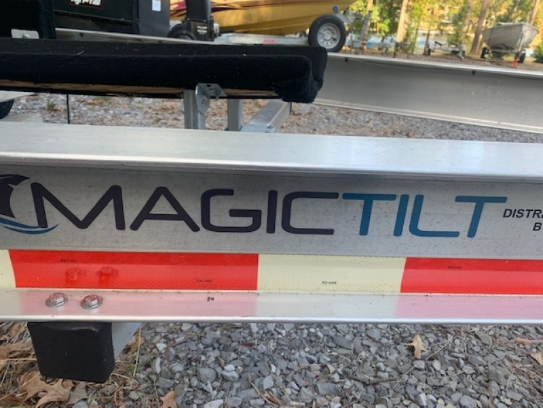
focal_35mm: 26
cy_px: 204
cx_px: 272
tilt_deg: -28.3
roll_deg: -3.3
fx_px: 408
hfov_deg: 67.3
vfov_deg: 53.1
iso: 25
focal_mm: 4.25
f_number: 1.8
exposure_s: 1/128
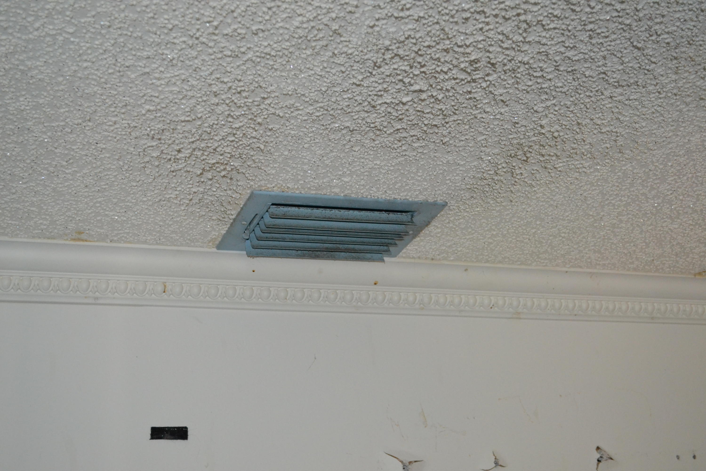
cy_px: 236
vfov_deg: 23.8
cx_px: 353
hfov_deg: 35.1
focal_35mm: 57
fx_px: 1118
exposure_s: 1/60
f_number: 5
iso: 2500
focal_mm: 38
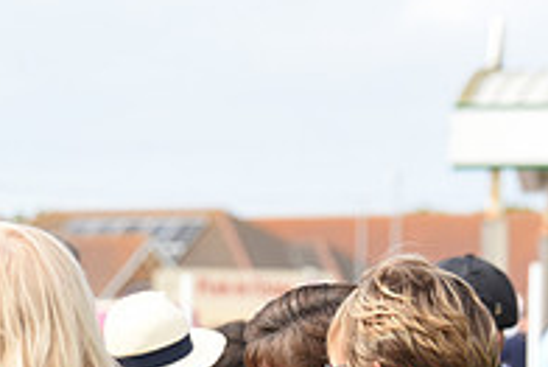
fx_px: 5849
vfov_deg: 3.6
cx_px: -226
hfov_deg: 5.3
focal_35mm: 384
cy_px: 525
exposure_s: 1/800
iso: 400
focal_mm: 130
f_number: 5.6
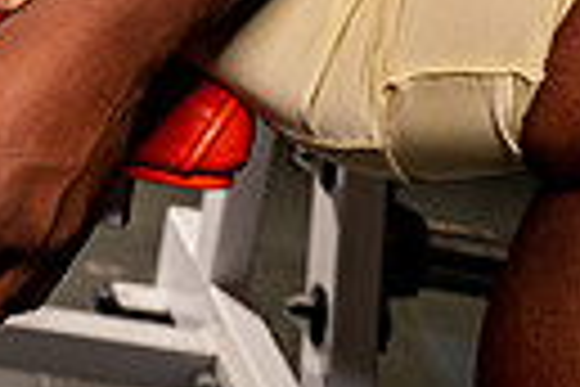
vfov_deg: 8.4
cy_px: -590
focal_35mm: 147
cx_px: 49
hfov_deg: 13.8
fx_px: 2368
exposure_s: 1/320
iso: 100
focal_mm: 42
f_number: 5.6
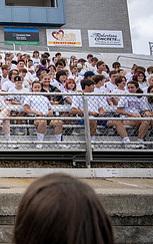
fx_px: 387
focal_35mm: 58
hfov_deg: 17.8
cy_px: 82
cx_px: -125
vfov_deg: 34.8
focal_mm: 24
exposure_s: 1/800
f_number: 4
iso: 250
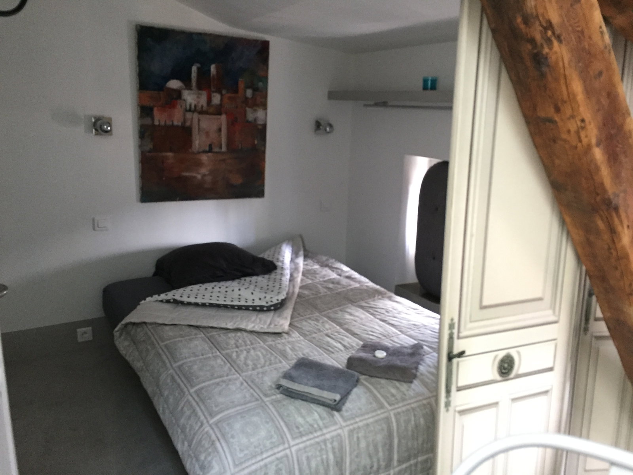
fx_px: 530
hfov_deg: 61.7
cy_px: 238
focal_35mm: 29
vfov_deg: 48.2
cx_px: 316
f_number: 2.2
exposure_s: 1/20
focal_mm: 4.15
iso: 250
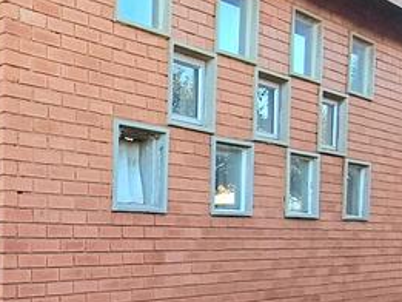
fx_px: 569
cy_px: 274
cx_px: -116
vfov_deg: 28.5
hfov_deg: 30.8
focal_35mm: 49
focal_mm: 1.64
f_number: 2.2
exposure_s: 1/149
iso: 40
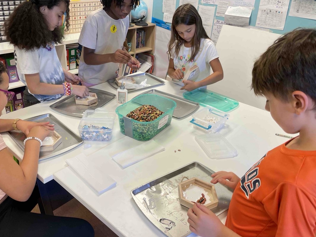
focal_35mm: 31
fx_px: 283
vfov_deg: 45.4
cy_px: 107
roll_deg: -2.0
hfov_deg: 58.1
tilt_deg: -25.2
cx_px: 133
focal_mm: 4.2
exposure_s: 1/60
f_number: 1.6
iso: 80
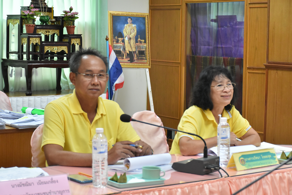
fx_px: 633
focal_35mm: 78
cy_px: 98
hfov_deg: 26.0
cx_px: 146
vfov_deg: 17.5
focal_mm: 52
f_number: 6.3
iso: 2500
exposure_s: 1/160
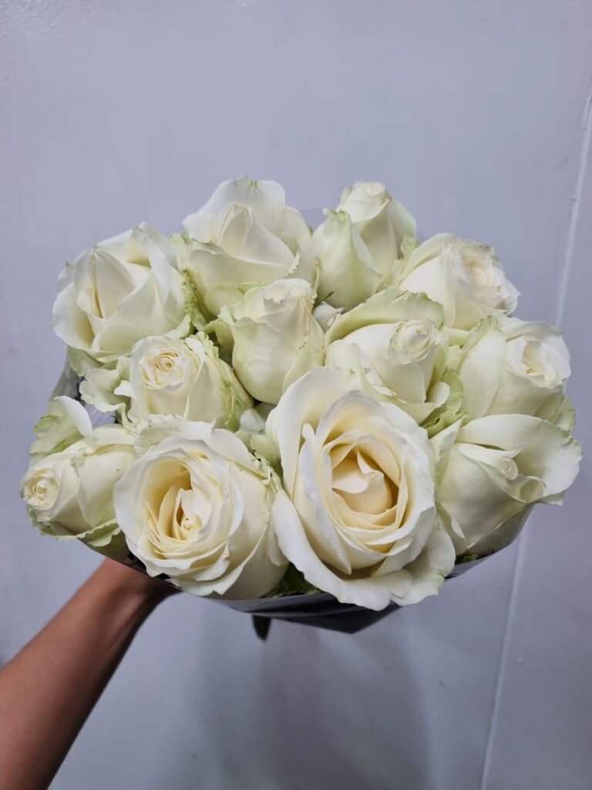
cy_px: 395
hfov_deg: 53.1
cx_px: 296
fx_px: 593
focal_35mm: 26
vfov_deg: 67.3
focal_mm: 5.4
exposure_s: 1/120
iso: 250
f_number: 1.8
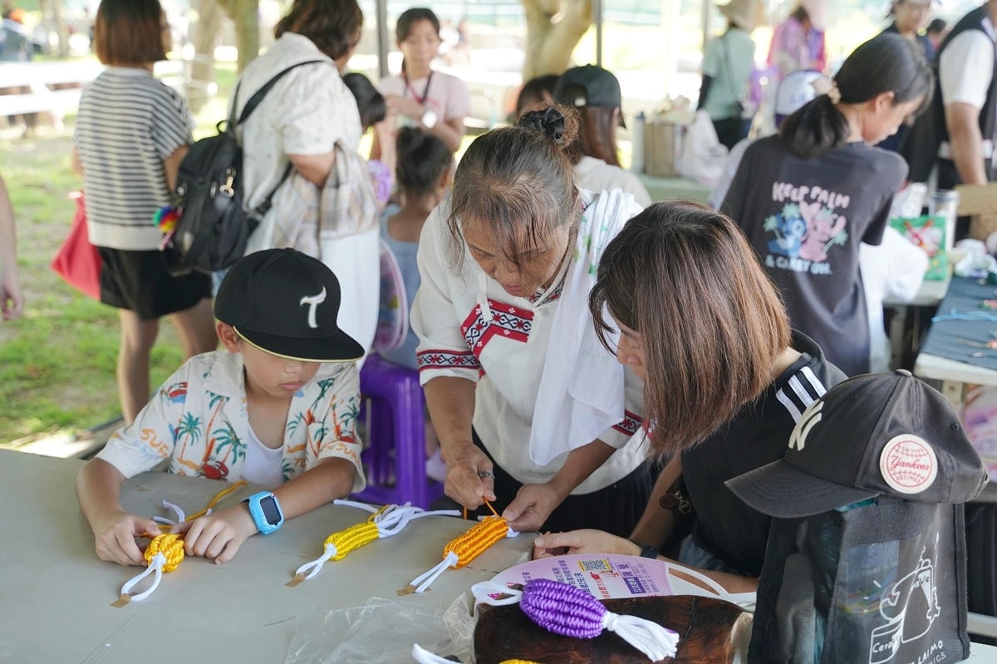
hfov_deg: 53.1
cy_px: 332
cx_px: 498
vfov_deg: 36.9
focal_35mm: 36
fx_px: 997
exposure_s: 1/60
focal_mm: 36
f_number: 4
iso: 320
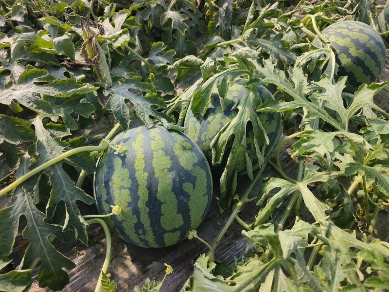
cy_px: 146
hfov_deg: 73.9
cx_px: 194
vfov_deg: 58.9
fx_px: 258
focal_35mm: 23
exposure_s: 1/1553
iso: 72
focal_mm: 5.5
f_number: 1.75
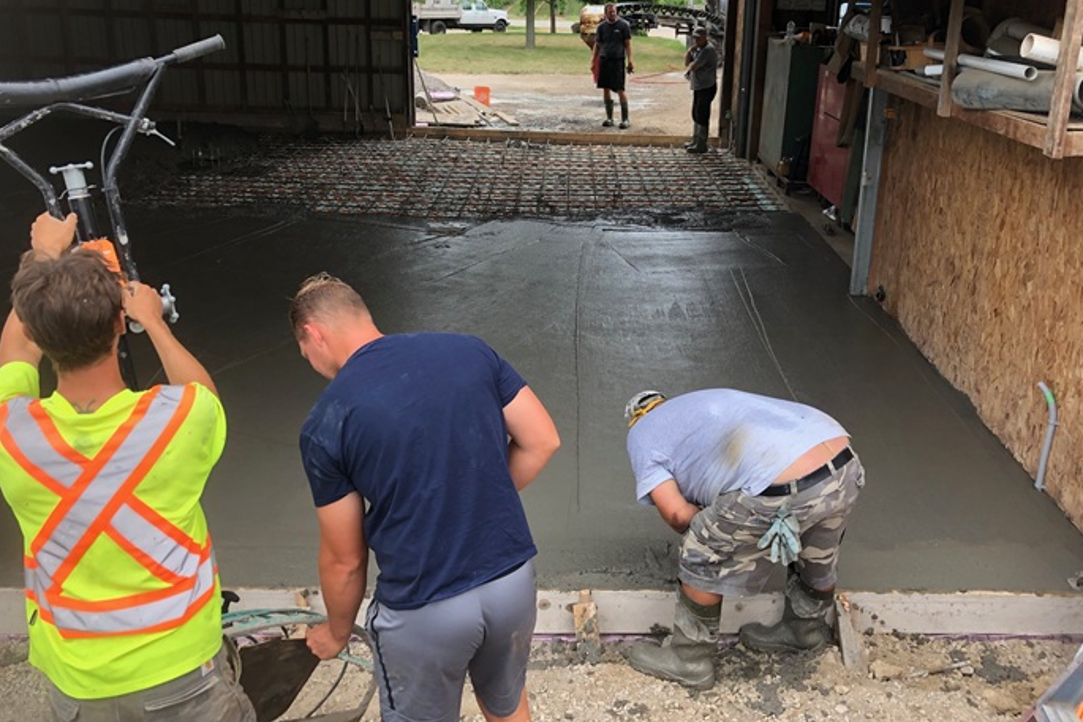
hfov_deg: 55.5
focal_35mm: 34
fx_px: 1023
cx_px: 625
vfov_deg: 38.8
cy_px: 303
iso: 25
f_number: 1.8
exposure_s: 1/120
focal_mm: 3.99
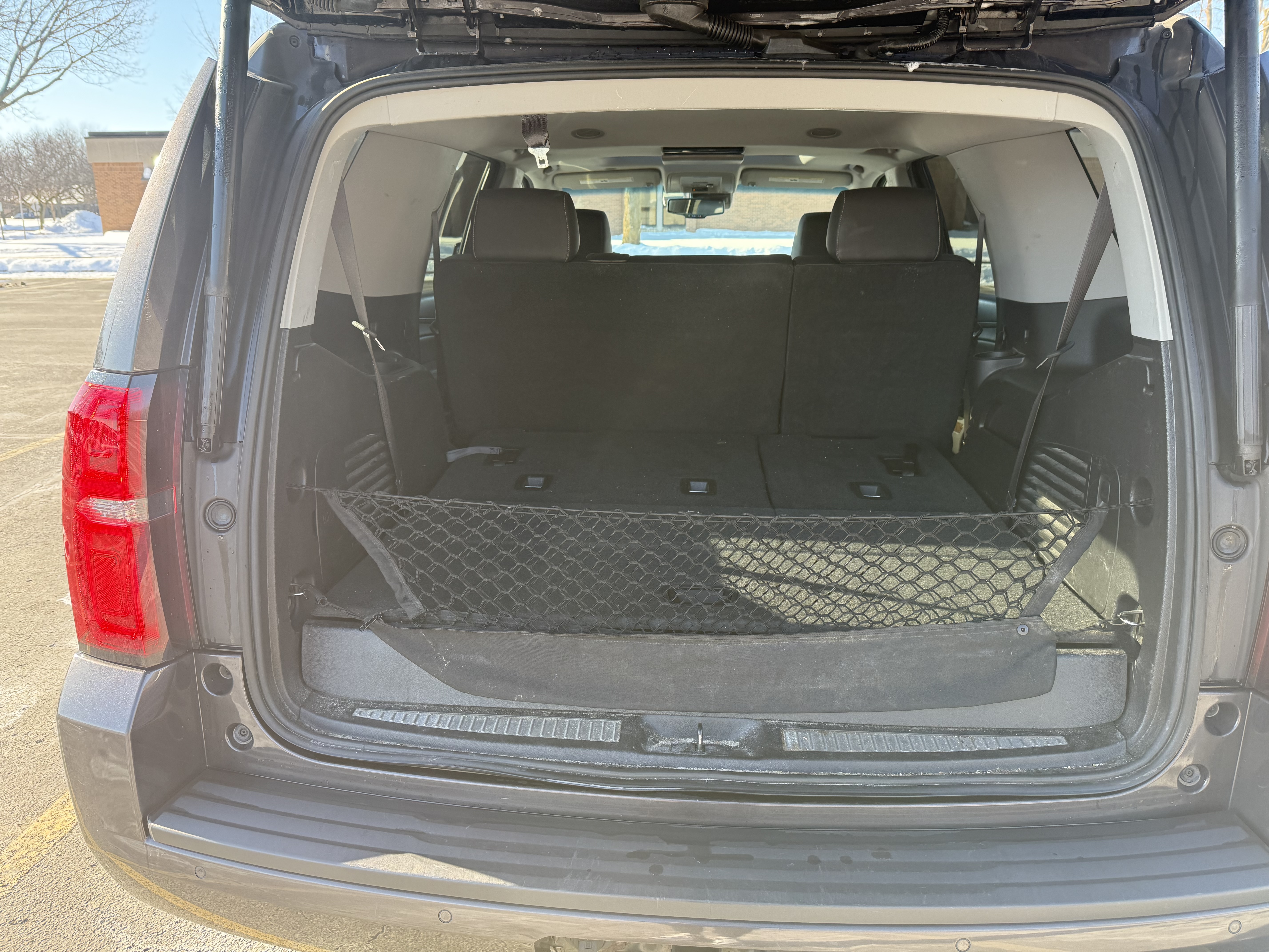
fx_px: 880
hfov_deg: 71.6
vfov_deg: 56.8
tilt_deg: -15.4
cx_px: 634
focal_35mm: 24
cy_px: 476
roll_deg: +0.0
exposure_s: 1/484
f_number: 1.78
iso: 100
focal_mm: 6.76
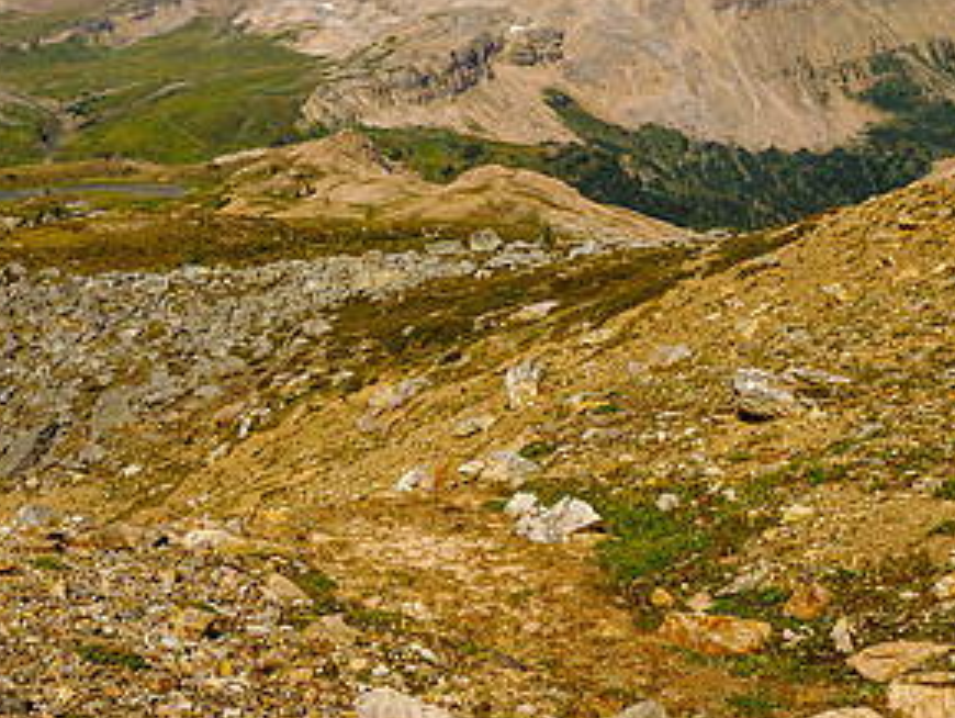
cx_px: 217
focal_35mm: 52
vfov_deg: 27.6
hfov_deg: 35.8
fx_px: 1436
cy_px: 153
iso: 200
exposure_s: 1/250
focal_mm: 13
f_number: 8
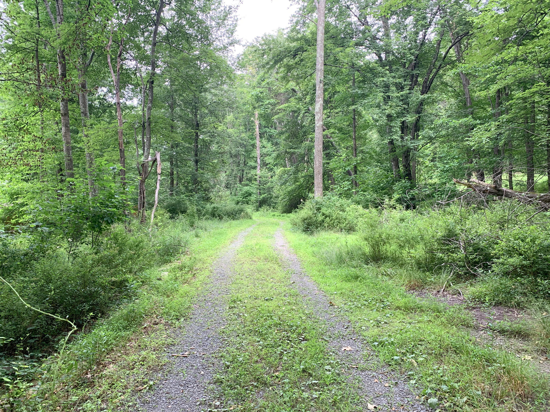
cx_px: 275
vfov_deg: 53.1
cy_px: 206
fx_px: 413
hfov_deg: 67.3
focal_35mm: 26
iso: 40
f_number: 1.8
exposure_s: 1/121
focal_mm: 4.25
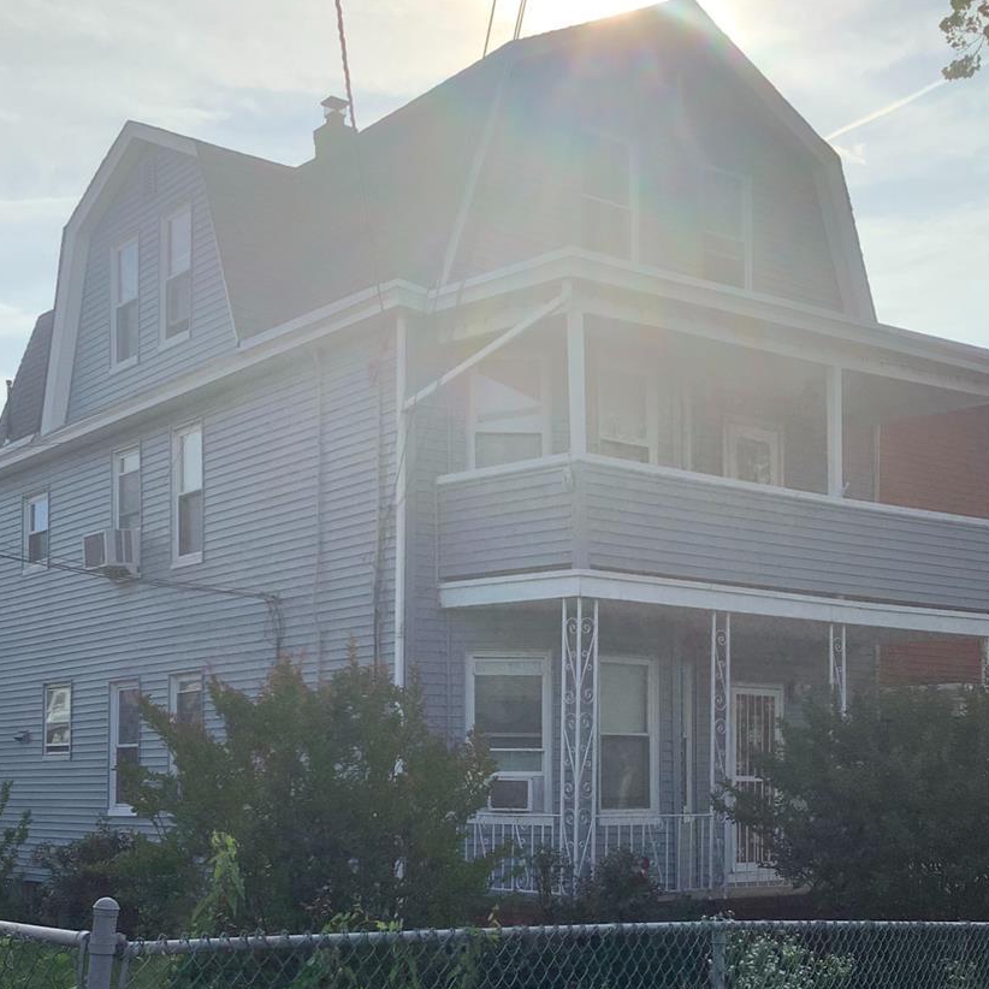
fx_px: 1616
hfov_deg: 34.0
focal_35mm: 50
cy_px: 721
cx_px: 507
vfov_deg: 33.5
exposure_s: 1/1631
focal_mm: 3.3
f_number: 2.4
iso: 25
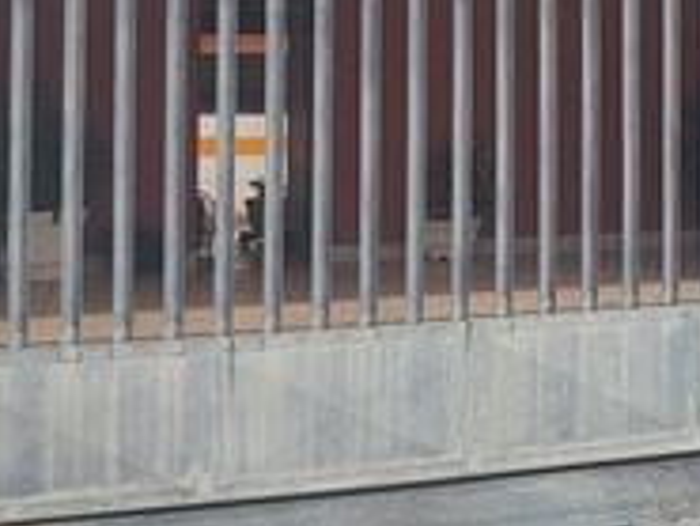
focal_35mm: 90
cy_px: 19
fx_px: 1821
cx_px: 1080
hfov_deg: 18.9
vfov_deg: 16.2
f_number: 1.79
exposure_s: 1/891
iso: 100
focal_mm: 4.74
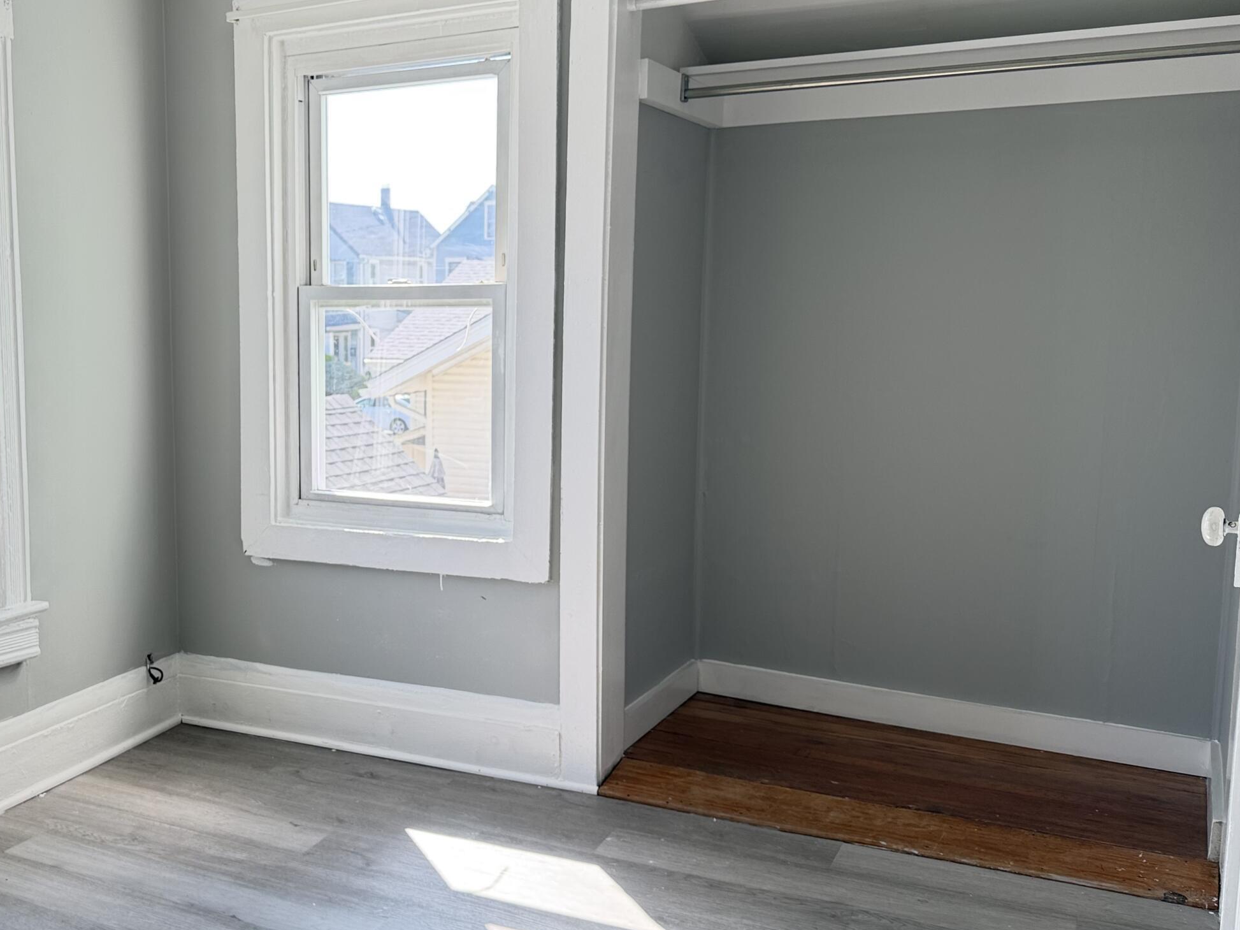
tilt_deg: -6.7
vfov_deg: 38.7
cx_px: 329
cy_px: 471
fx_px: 1325
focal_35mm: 37
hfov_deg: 48.4
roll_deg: +0.7
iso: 80
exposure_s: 1/172
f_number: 1.78
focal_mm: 6.76
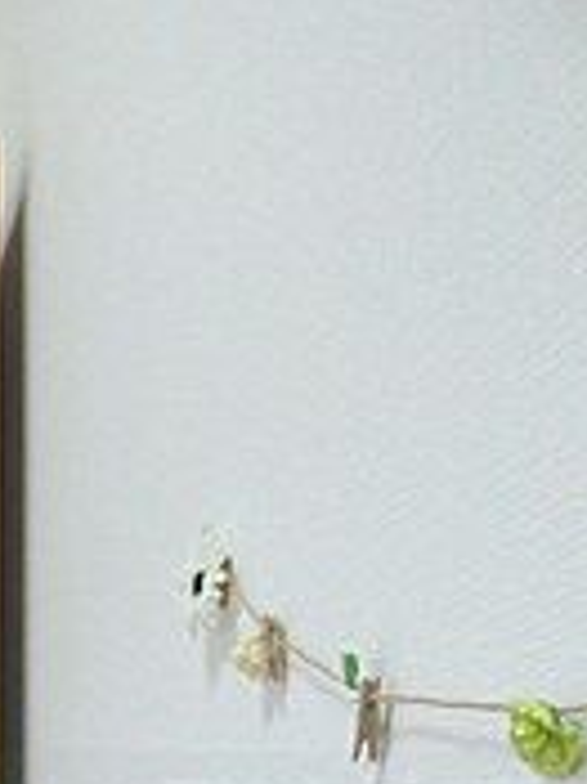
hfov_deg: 23.0
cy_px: 1062
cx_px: -211
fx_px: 1245
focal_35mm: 55
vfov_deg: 27.9
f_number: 2.8
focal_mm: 3.58
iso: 400
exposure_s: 1/50
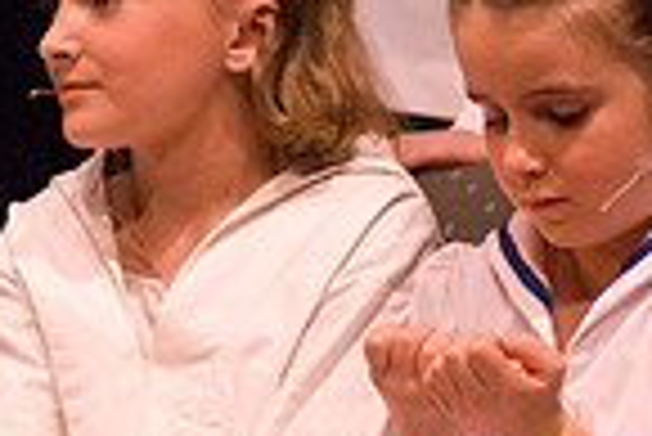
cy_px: 117
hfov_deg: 2.7
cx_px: 27
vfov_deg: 1.8
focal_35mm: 750
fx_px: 13597
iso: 1600
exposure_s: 1/250
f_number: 2.8
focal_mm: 125
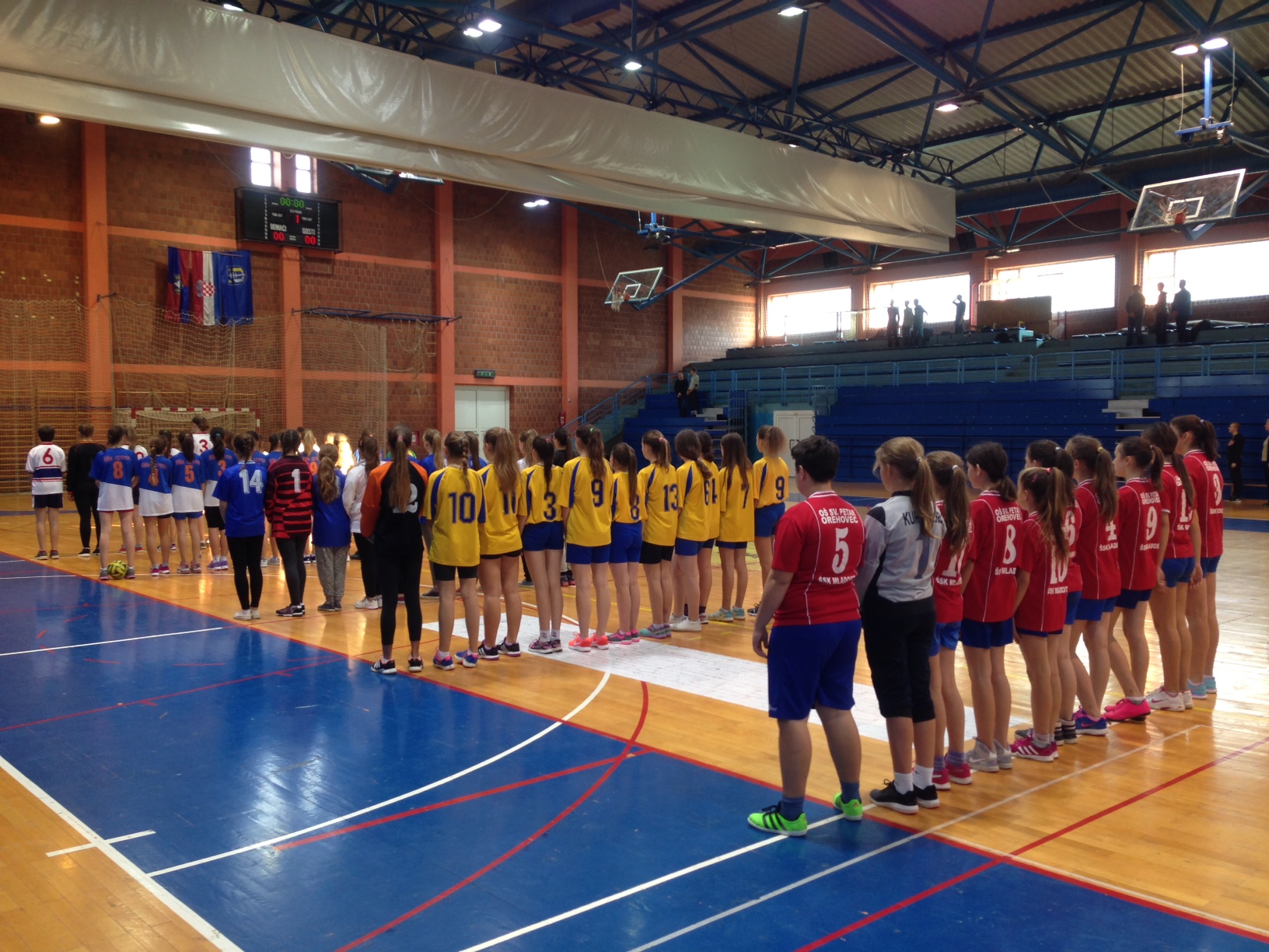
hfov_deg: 55.4
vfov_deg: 42.9
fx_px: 1210
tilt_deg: -2.1
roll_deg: -0.5
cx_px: 634
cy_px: 476
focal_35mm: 33
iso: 50
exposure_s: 1/20
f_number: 2.4
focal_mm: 4.12
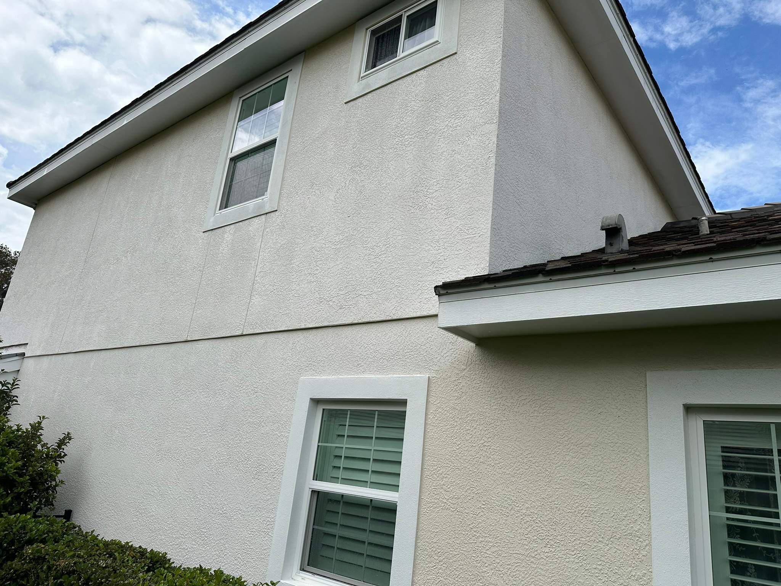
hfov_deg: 71.6
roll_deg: -7.0
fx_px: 541
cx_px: 390
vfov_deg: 56.8
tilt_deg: +13.9
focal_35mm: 24
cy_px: 293
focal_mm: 6.86
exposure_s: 1/5848
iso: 80
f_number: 1.78
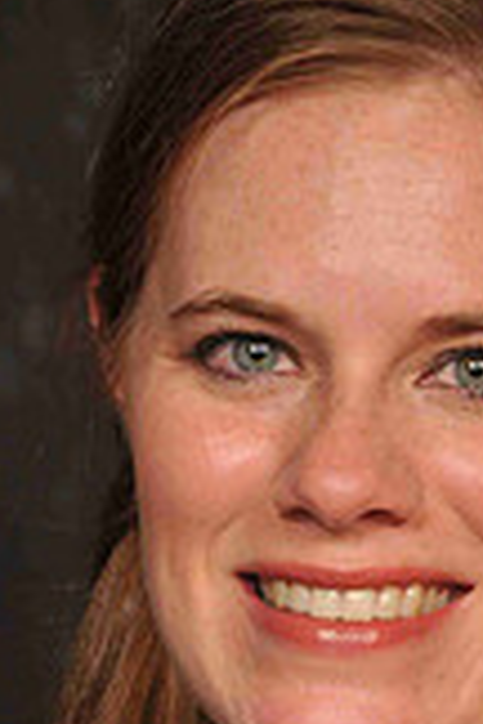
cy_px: 684
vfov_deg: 4.4
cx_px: 324
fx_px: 9398
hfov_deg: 2.9
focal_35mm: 467
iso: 200
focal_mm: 112
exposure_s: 1/125
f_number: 5.6
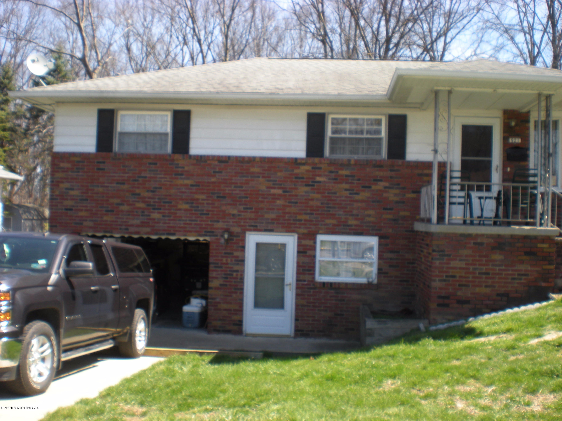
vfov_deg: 37.7
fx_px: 617
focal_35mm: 38
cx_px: 281
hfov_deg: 49.0
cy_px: 210
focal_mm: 6.3
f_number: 4.6
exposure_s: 1/134
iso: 64
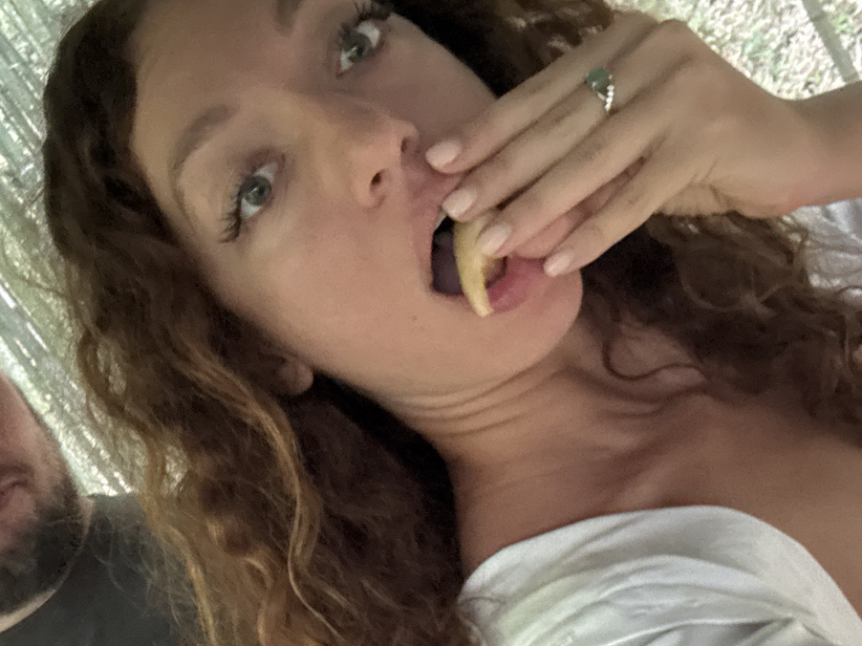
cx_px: 363
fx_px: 1270
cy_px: 574
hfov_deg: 37.4
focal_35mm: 51
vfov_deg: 27.6
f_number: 1.9
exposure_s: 1/30
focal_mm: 2.69
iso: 500
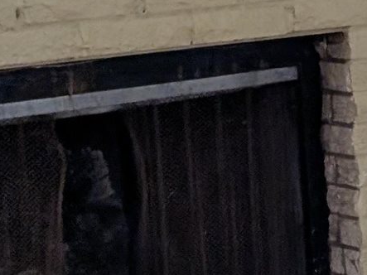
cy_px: 45
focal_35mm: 166
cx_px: 986
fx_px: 1759
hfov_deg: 9.9
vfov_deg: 8.9
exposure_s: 1/40
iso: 18
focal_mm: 6.9
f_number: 1.68
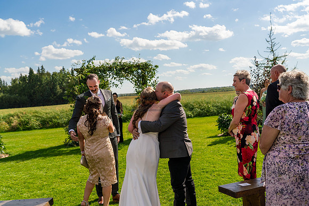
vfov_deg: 36.9
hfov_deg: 53.1
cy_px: 103
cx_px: 154
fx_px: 309
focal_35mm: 36
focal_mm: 36
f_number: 4.5
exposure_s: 1/3200
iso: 400
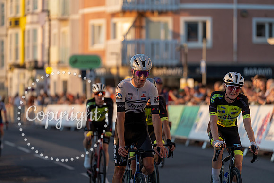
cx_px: 137
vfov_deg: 6.9
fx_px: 1523
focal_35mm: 200
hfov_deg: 10.3
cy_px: 92
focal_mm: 200
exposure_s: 1/1000
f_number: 3.5
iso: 200
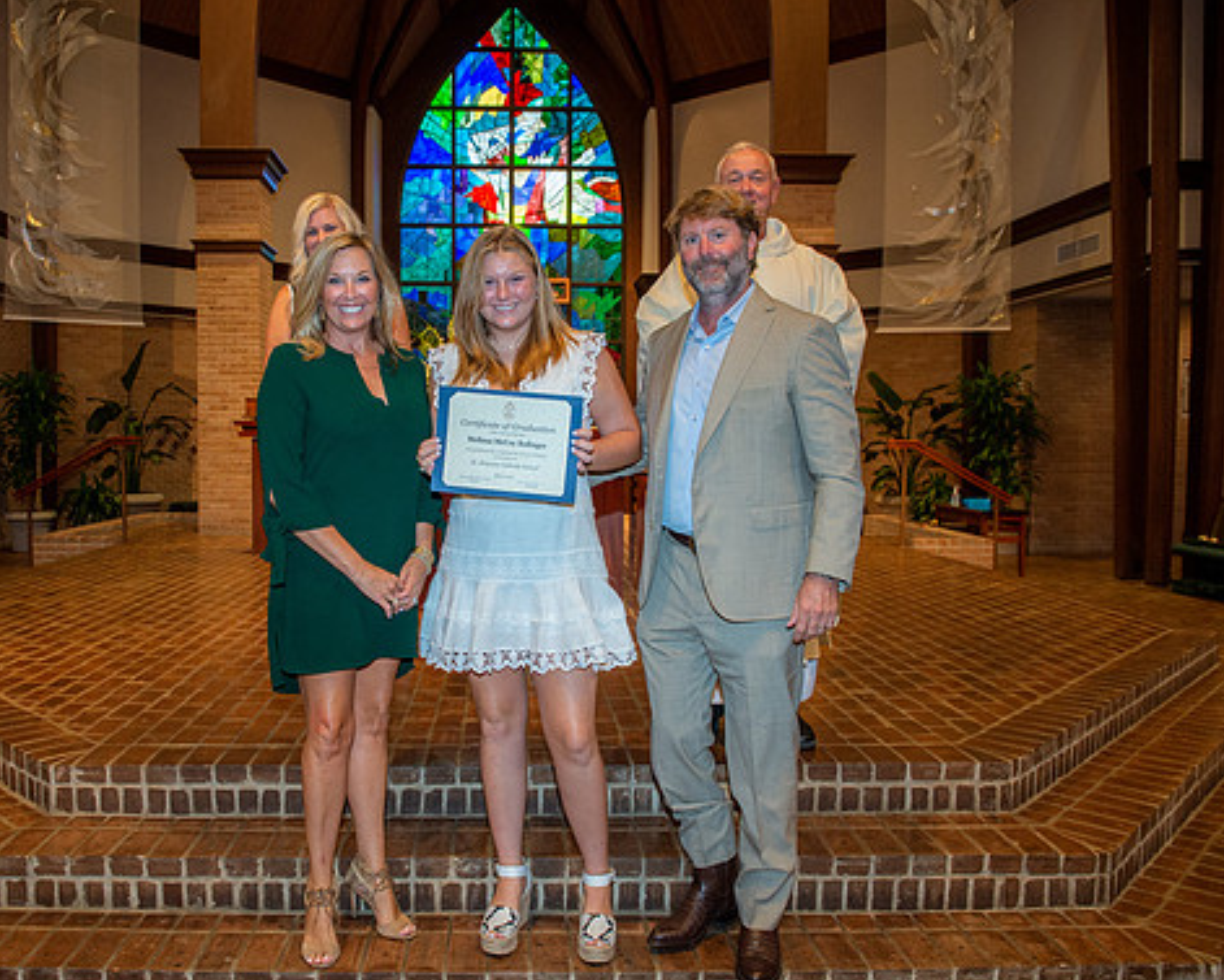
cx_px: 522
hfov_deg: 58.5
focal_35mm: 30
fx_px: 1087
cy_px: 496
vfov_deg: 48.5
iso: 2000
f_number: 5.6
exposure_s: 1/125
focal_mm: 26
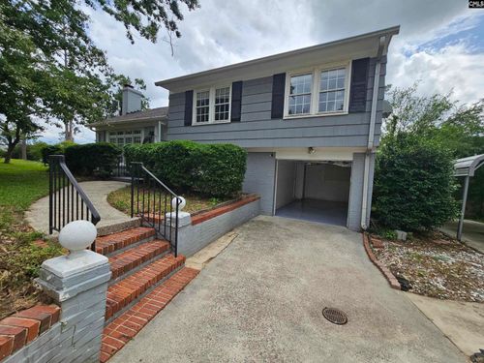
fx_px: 182
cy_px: 182
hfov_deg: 106.2
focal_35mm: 13
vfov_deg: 89.9
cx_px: 242
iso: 50
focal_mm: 2.2
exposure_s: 1/1737
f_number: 2.2
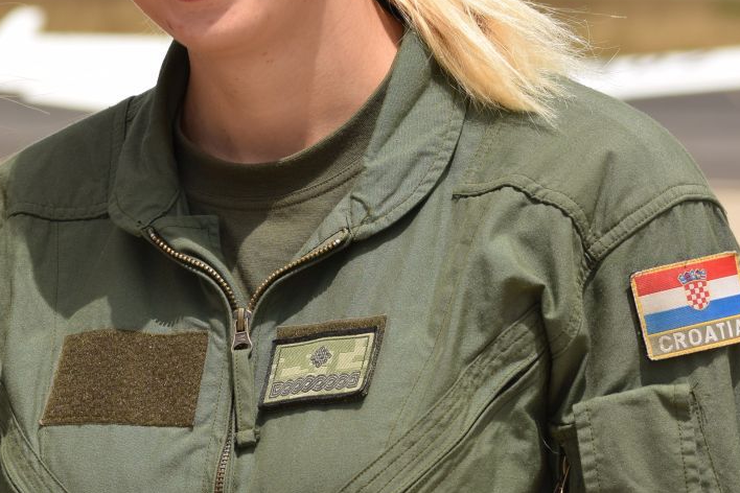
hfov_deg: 7.4
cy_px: -26
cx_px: 17
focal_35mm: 278
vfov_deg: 4.9
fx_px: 5714
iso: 100
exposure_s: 1/640
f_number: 6.3
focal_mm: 82
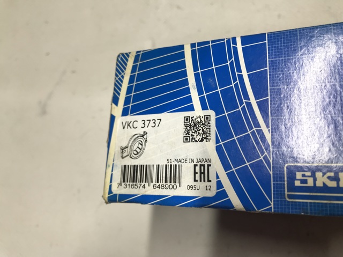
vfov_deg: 49.7
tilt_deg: -72.3
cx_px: 172
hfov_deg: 63.5
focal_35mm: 28
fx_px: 277
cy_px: 128
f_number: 1.8
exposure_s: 1/50
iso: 32
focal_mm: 3.99
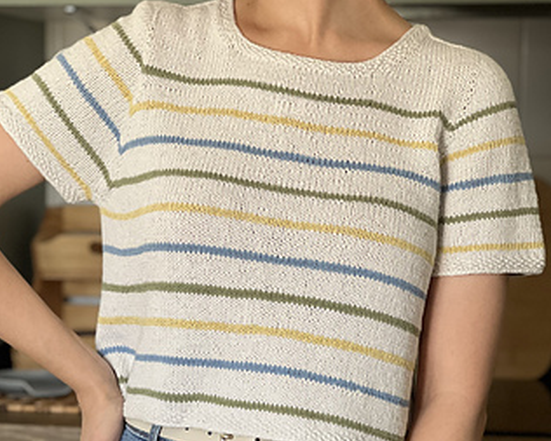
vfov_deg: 12.9
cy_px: 333
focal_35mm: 119
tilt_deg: -5.4
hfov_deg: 16.2
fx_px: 1941
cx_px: 250
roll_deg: +0.0
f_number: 2.8
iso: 250
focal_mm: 9
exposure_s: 1/121
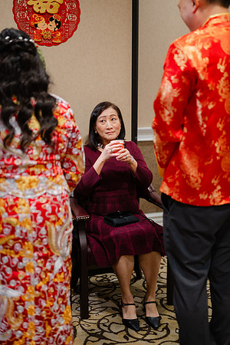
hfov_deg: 27.0
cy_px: 172
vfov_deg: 39.6
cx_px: 115
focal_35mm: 50
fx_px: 479
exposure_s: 1/125
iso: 640
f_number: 1.8
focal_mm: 50
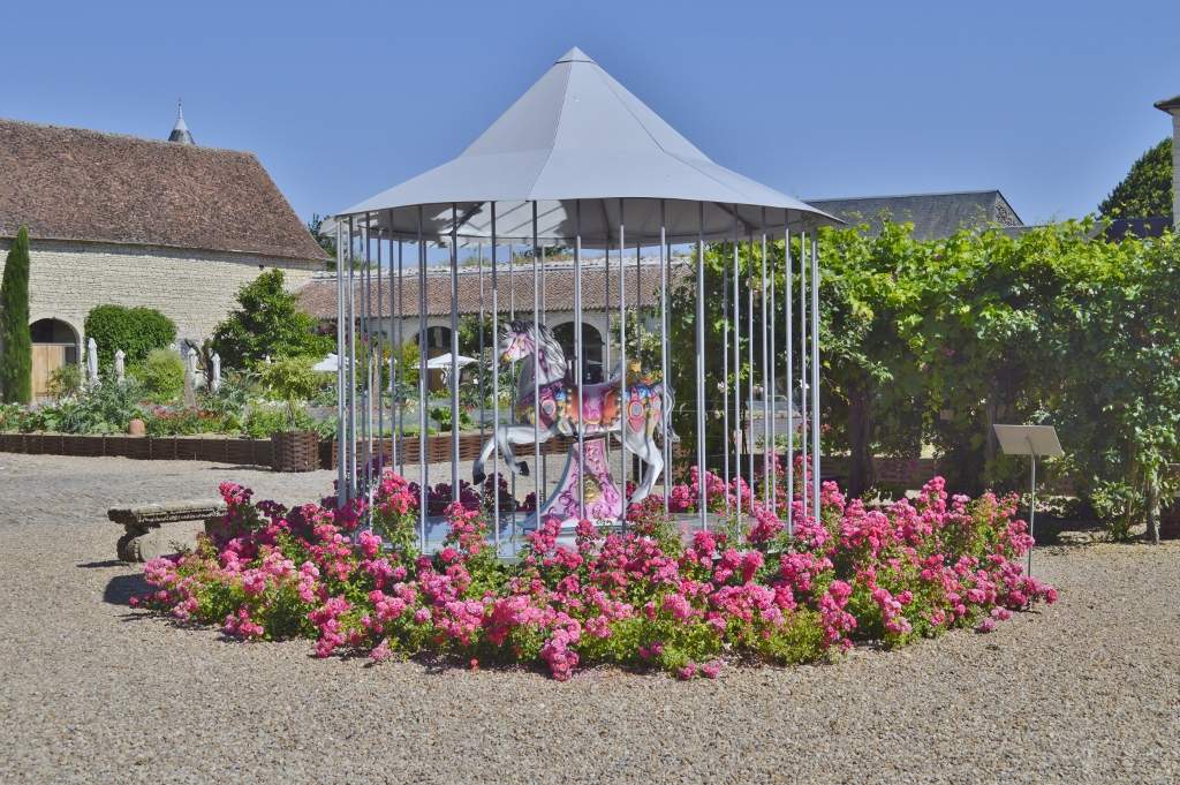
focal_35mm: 48
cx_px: 590
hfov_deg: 41.1
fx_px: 1572
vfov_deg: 28.0
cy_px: 392
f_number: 8
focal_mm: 32
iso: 200
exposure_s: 1/1000
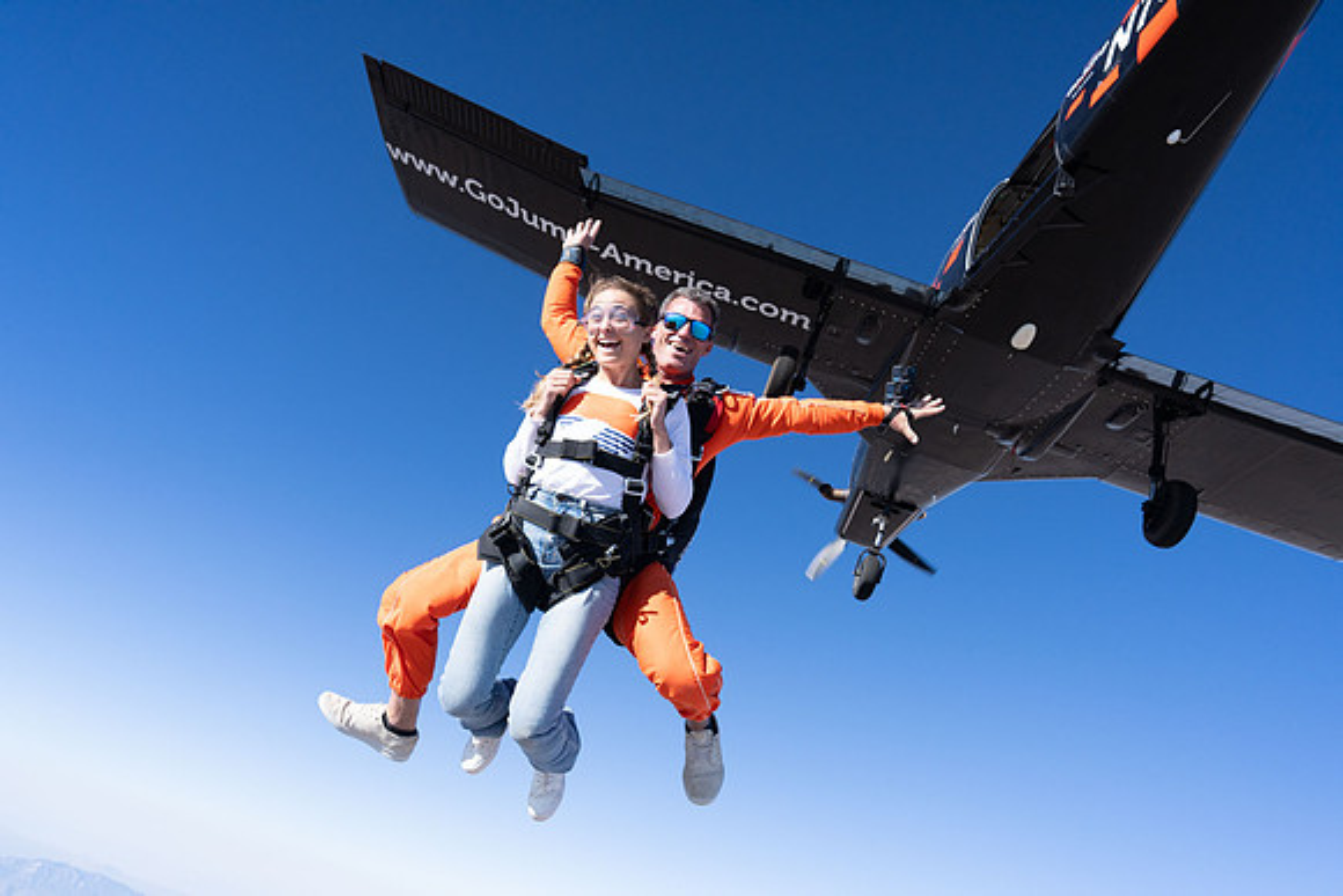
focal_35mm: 24
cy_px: 448
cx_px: 672
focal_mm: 24
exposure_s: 1/2000
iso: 800
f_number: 7.1
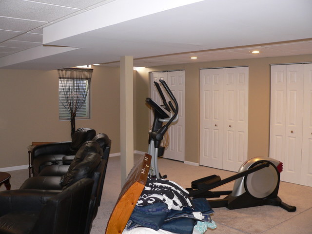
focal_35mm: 36
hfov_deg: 51.4
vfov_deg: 39.7
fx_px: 324
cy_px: 117
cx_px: 156
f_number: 2.8
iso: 100
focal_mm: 6
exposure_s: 1/15
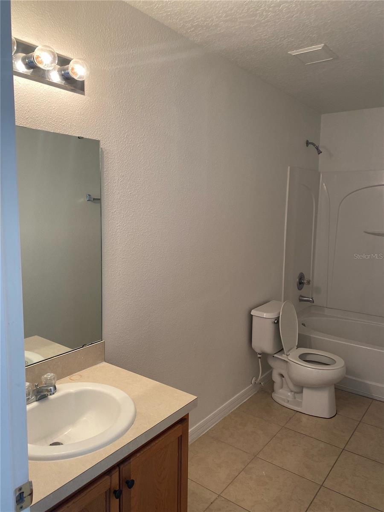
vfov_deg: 67.3
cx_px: 192
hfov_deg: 53.1
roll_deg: -0.6
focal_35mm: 26
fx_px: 385
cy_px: 256
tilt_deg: -8.2
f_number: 1.8
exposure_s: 1/60
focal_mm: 4.25
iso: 80
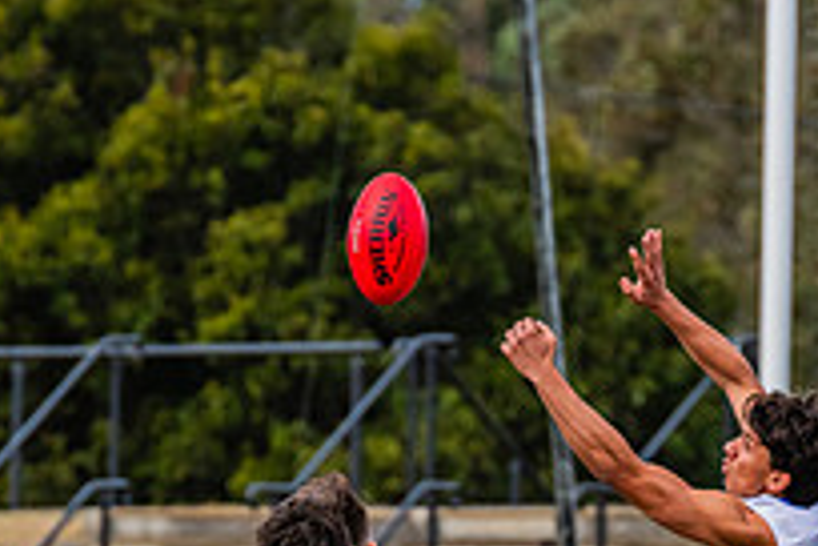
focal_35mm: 1219
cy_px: 709
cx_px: 575
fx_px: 27696
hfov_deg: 1.7
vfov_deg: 1.1
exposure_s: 1/1600
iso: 800
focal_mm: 420
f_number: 9
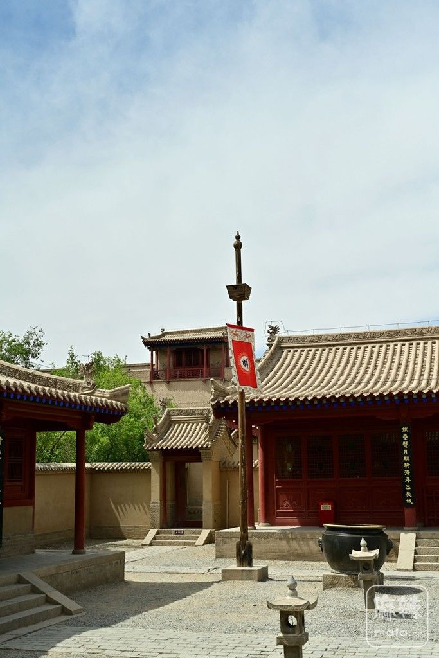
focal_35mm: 40
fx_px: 731
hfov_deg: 33.4
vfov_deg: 48.5
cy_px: 329
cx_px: 220
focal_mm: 40
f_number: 5
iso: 100
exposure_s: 1/2000
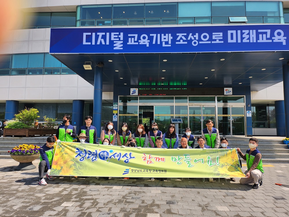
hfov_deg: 71.6
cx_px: 144
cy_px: 108
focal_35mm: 24
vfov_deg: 56.8
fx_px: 200
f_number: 1.8
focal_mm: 5
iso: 50
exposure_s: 1/2099
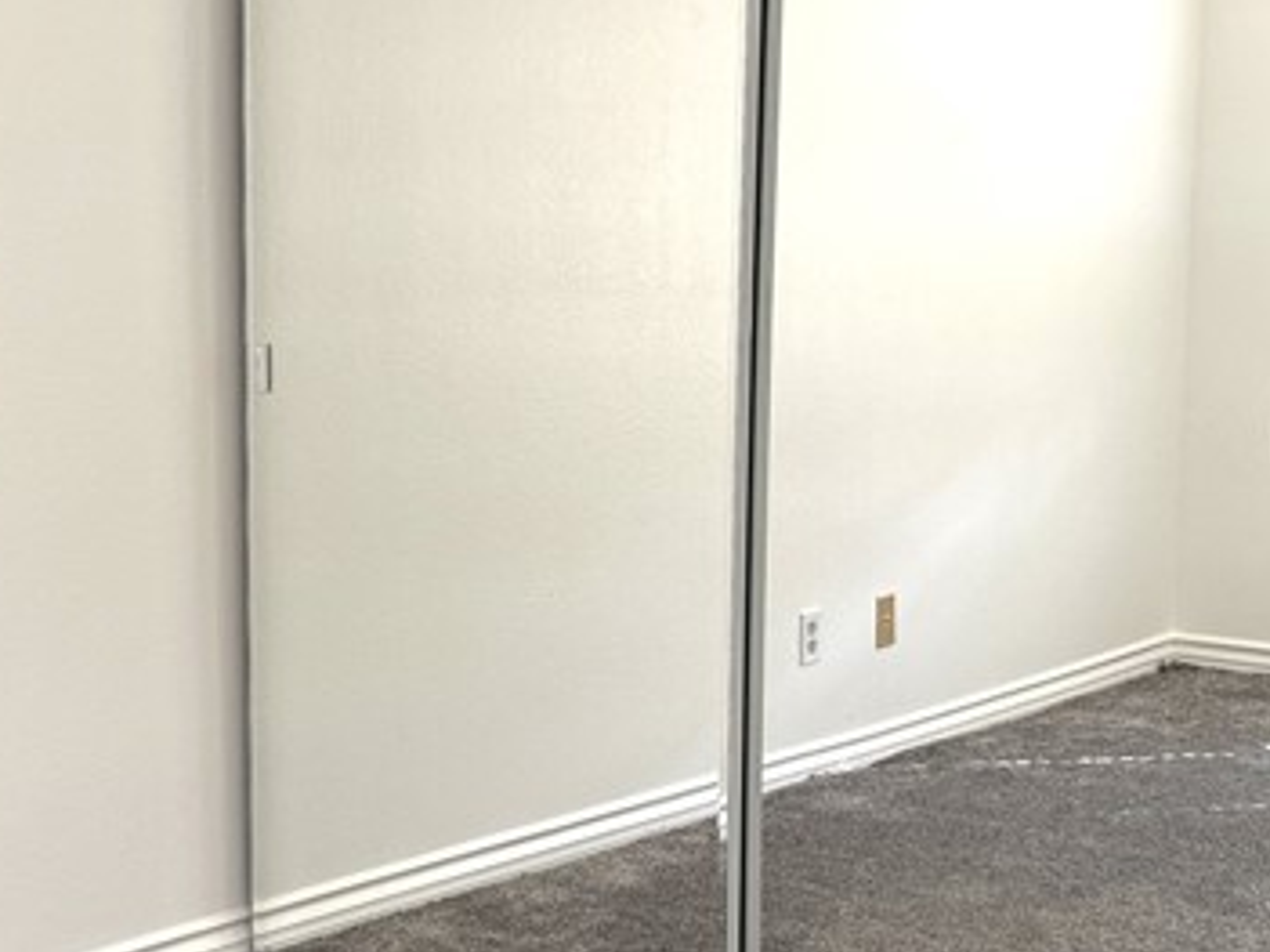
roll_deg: +1.1
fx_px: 2567
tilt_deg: -8.7
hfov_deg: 26.8
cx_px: 119
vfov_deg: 21.0
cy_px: 550
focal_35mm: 70
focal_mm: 6.76
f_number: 1.78
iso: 80
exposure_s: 1/121
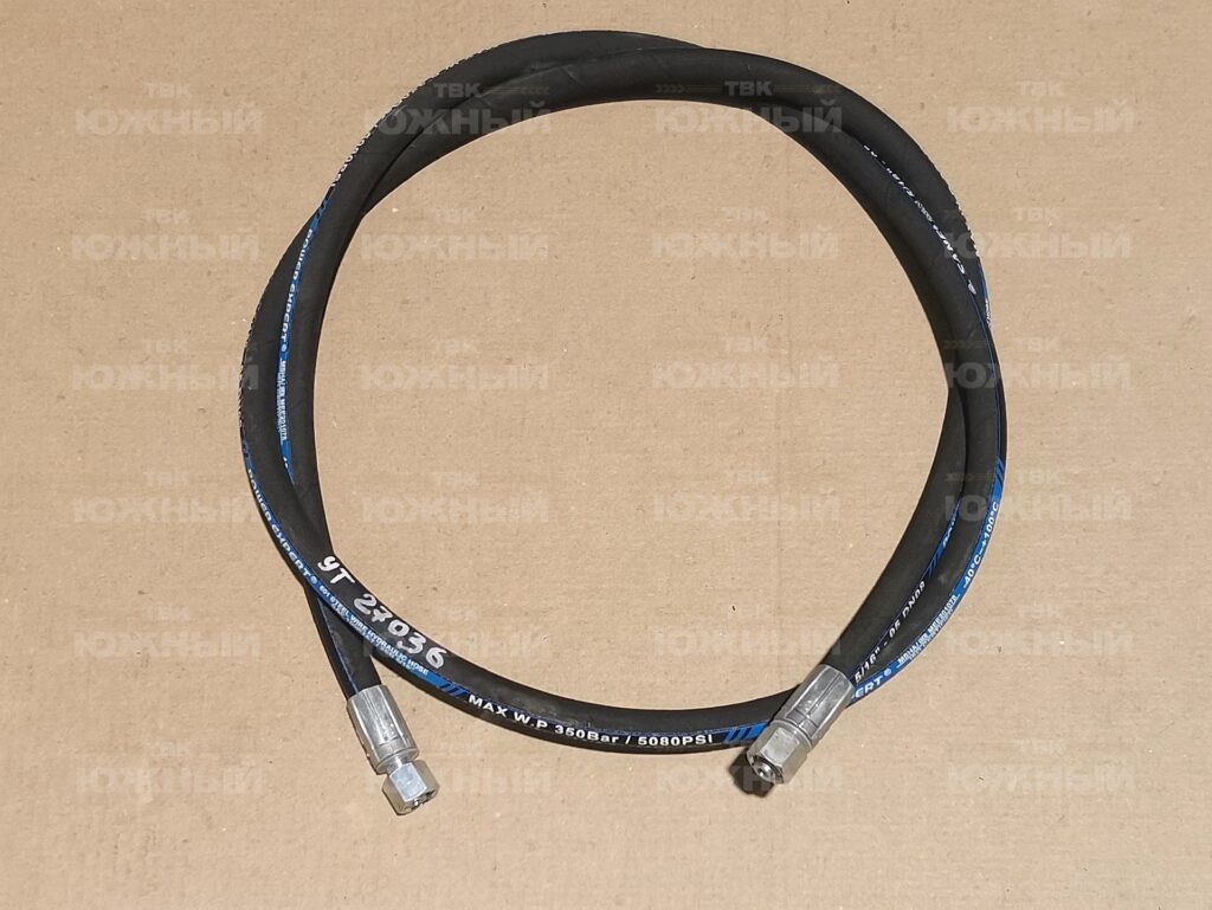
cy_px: 455
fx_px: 911
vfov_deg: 53.1
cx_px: 606
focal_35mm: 26
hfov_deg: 67.3
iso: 320
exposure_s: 1/100
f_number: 1.4
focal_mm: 4.66
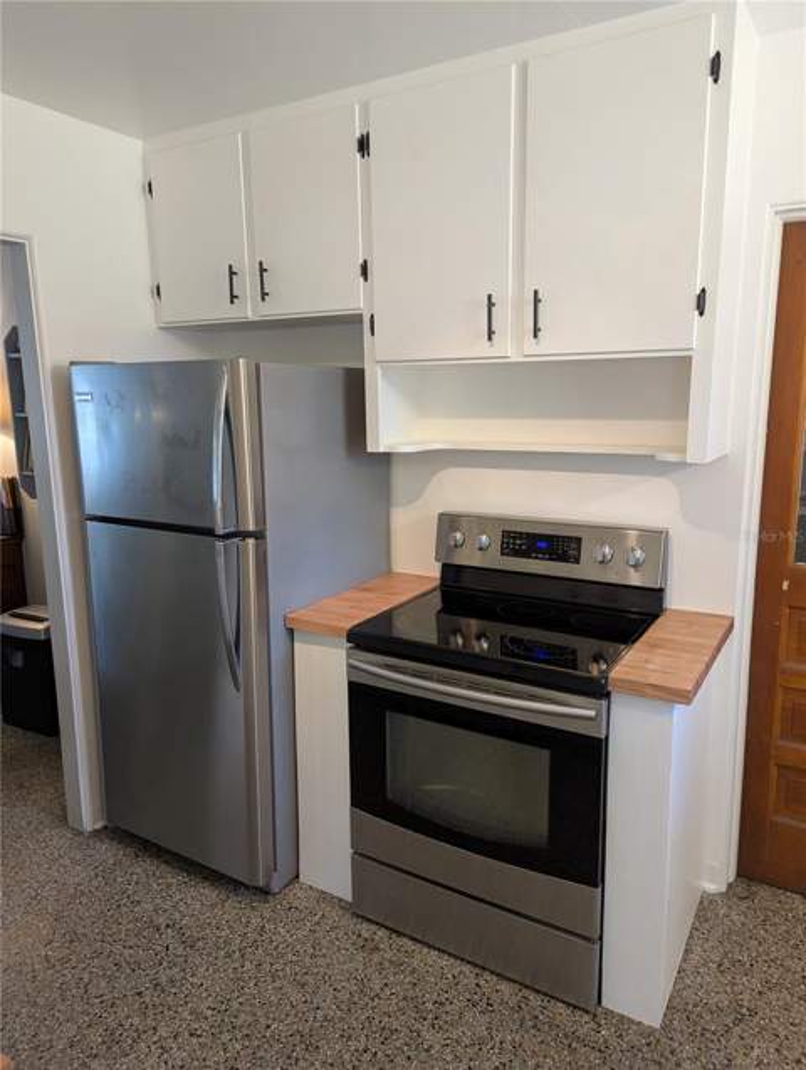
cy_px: 535
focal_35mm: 24
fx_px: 743
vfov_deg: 71.5
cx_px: 403
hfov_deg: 57.0
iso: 60
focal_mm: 6.81
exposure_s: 1/24
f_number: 1.85
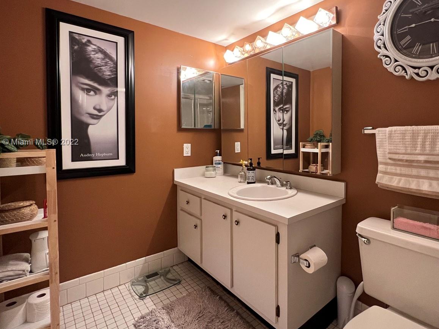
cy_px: 143
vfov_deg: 71.3
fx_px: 228
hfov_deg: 86.8
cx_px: 261
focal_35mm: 18
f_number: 1.8
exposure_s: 1/60
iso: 320
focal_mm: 1.57
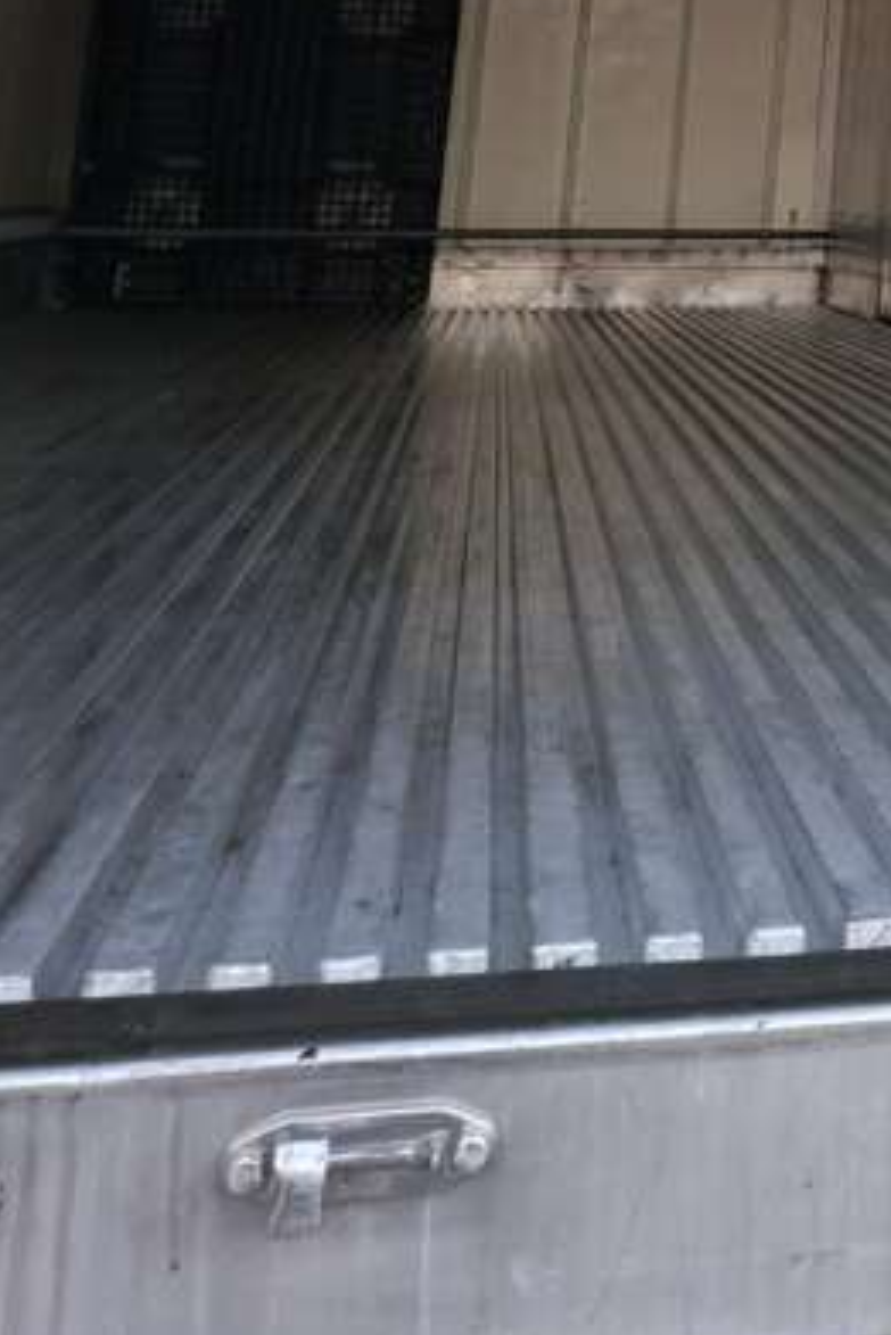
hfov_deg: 18.3
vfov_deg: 26.2
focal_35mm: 66
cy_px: -382
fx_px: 2448
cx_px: 1348
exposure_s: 1/120
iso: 50
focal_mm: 5.54
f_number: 1.8
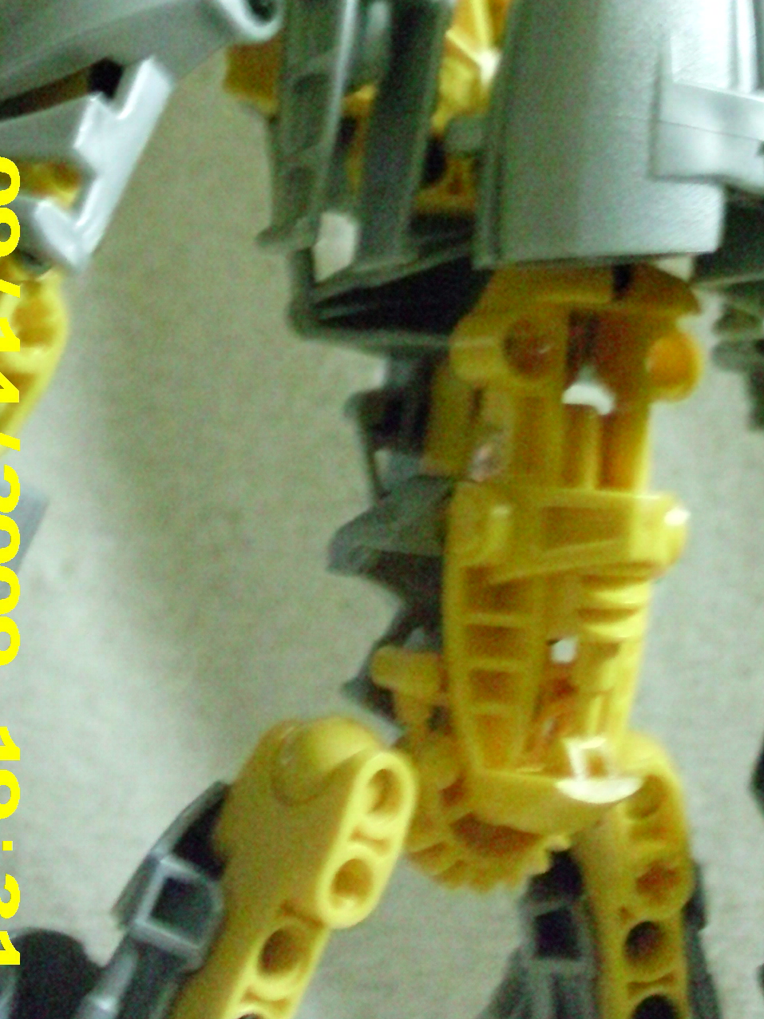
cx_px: 539
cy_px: 232
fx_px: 1795
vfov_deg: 31.0
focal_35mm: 61
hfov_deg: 23.9
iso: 1600
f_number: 3.1
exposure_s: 1/11
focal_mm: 6.3
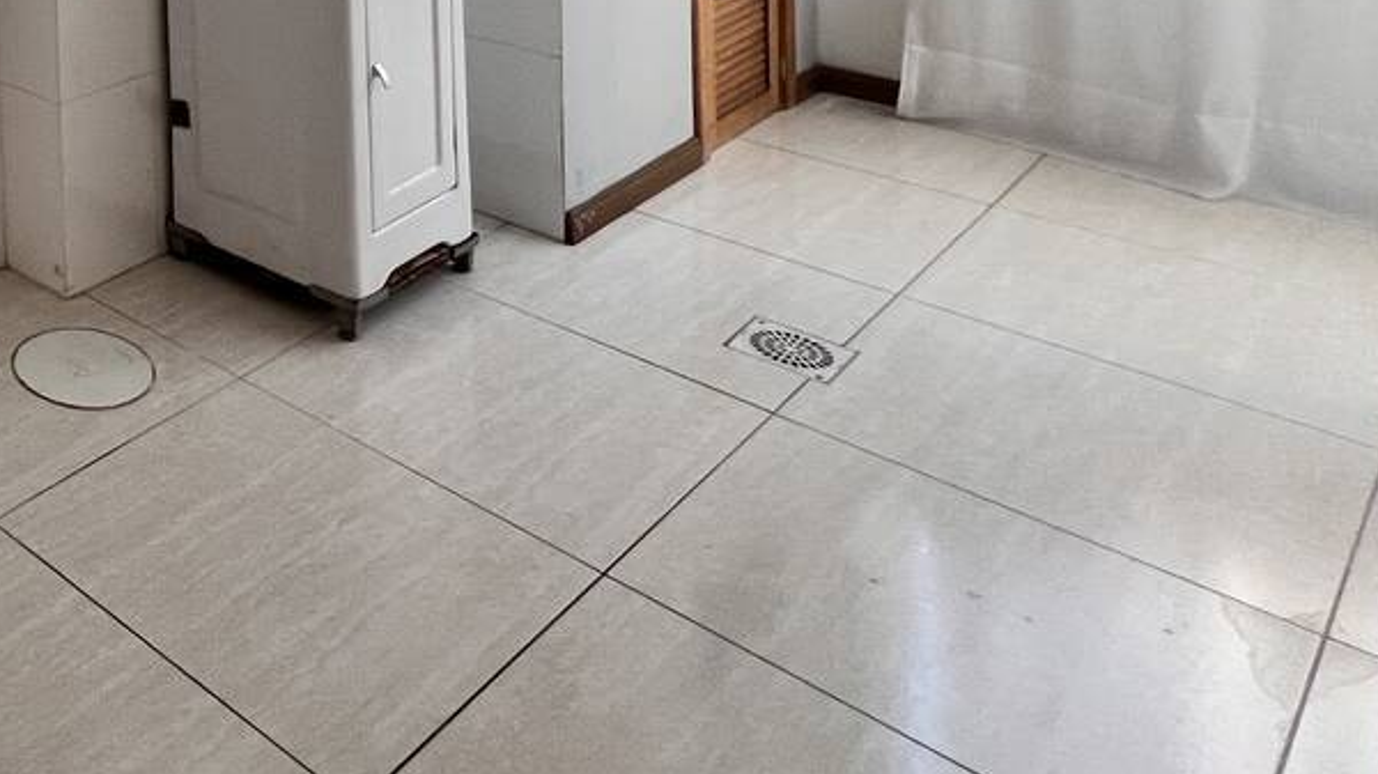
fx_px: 1242
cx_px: -220
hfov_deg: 42.1
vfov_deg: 26.7
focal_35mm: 34
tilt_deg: -2.7
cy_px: -333
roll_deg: +3.0
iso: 100
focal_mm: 1.57
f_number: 1.8
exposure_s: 1/99
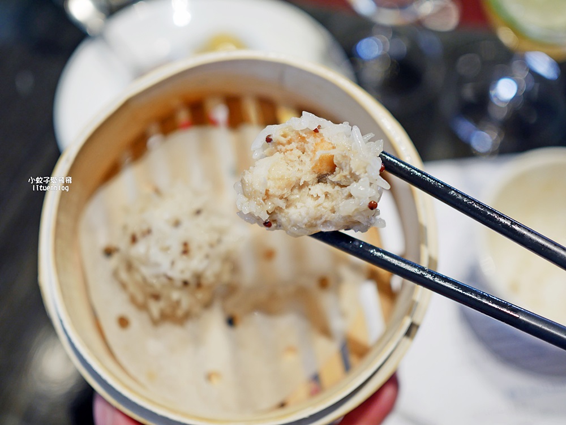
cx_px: 283
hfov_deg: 38.2
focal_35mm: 50
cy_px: 212
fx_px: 818
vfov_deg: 29.1
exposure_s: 1/125
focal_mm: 25
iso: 200
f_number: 1.8
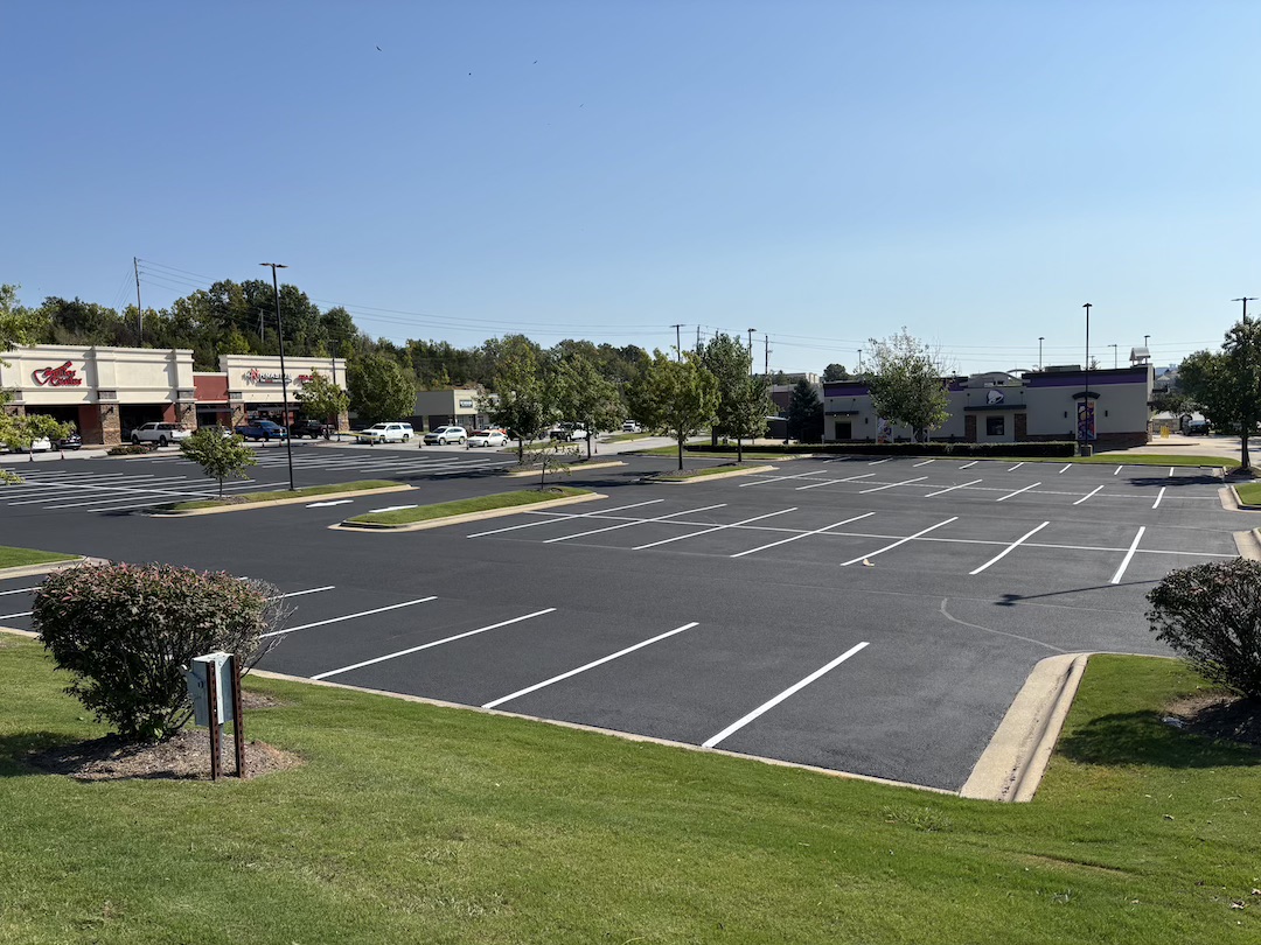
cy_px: 472
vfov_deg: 53.1
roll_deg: +2.1
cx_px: 630
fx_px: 947
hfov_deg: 67.3
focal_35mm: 26
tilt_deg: -3.8
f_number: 1.6
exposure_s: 1/4854
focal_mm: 5.96
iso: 50
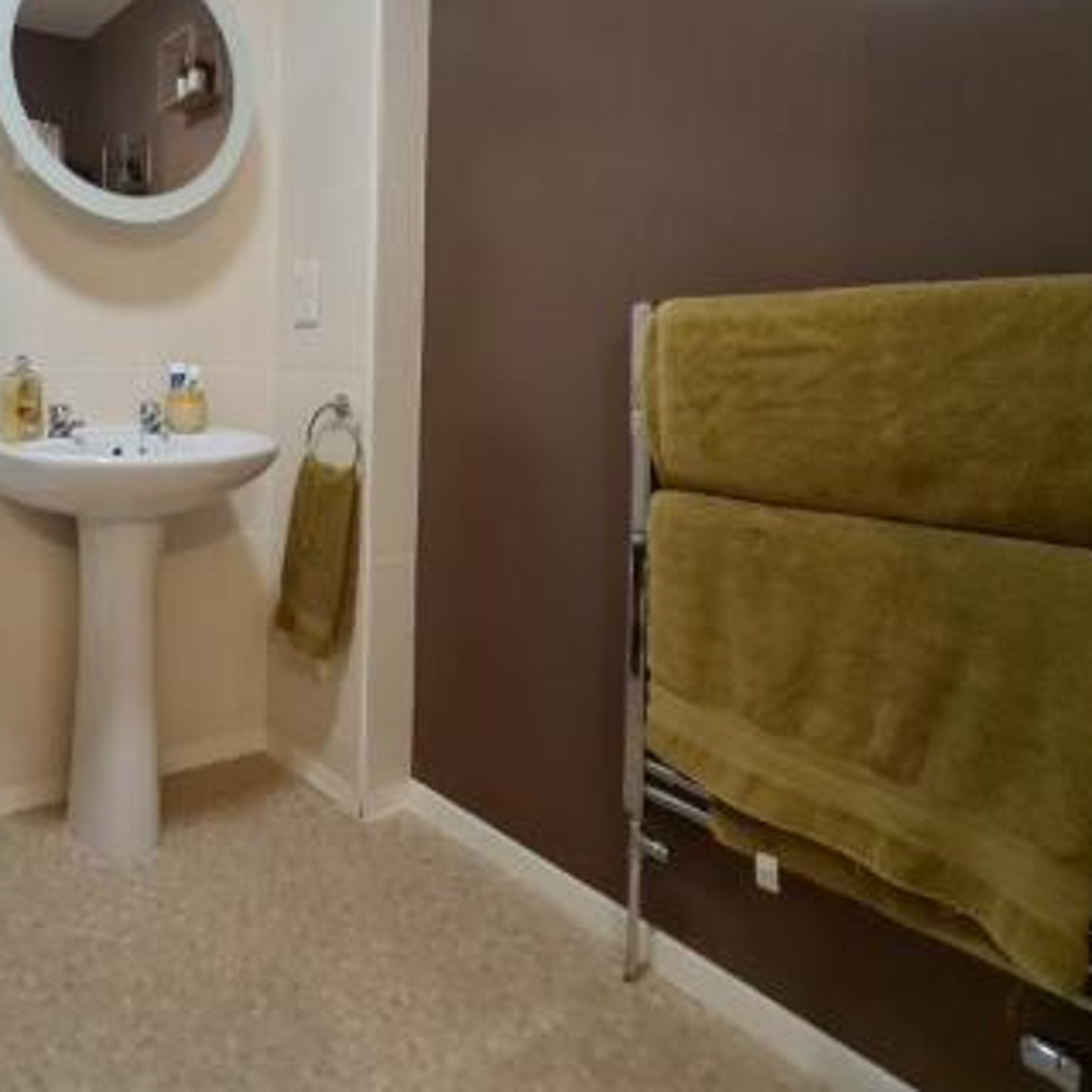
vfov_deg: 70.6
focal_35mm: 21
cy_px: 389
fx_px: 749
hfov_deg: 63.6
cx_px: 169
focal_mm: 2.22
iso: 640
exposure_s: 1/33
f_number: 2.2
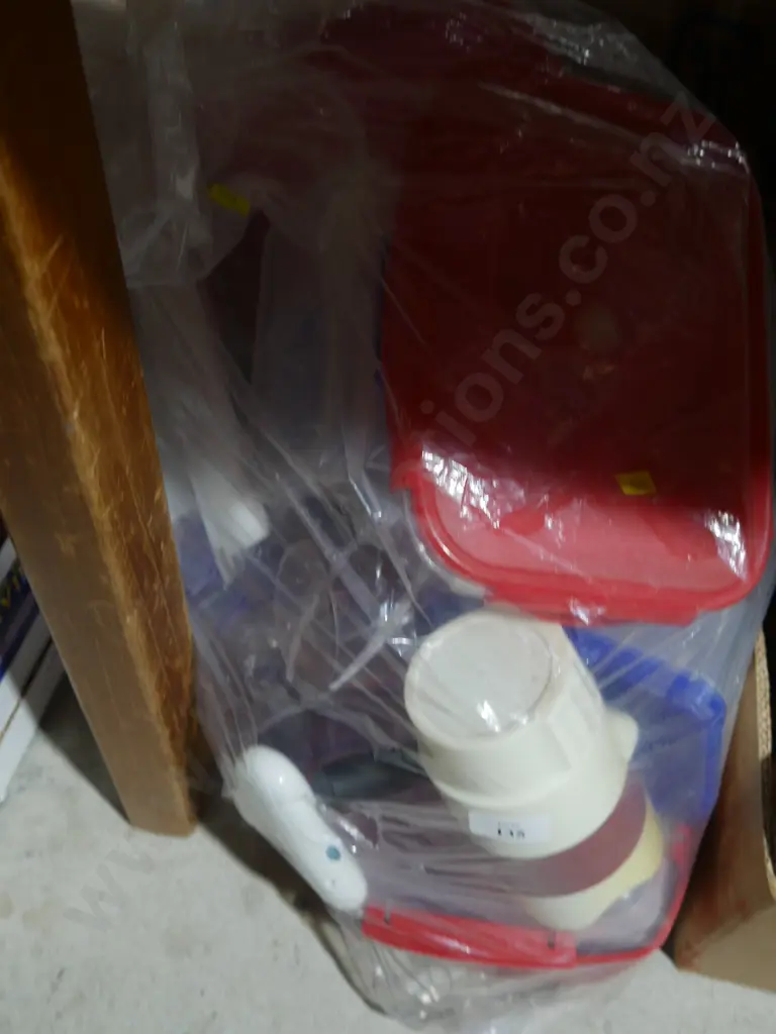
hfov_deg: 36.0
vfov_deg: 46.8
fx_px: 1196
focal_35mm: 40
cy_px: 517
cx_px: 388
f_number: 4.4
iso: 500
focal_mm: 20
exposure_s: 1/60
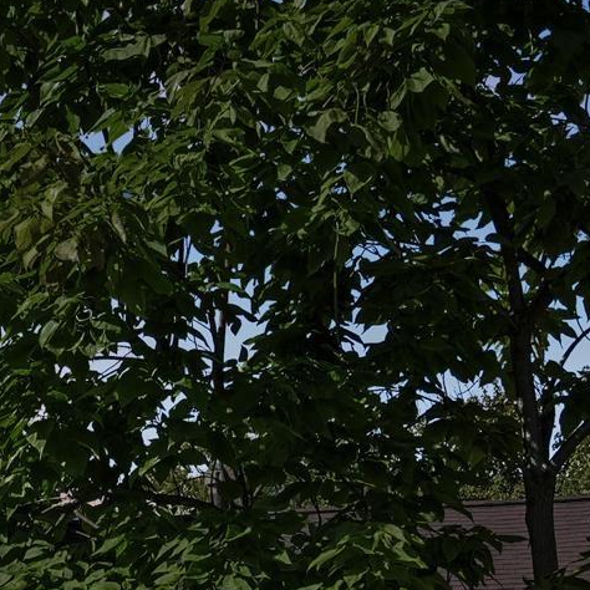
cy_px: 683
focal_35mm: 121
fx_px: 2333
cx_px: -220
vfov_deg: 14.0
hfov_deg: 13.8
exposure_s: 1/4000
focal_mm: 18
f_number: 4
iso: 1000
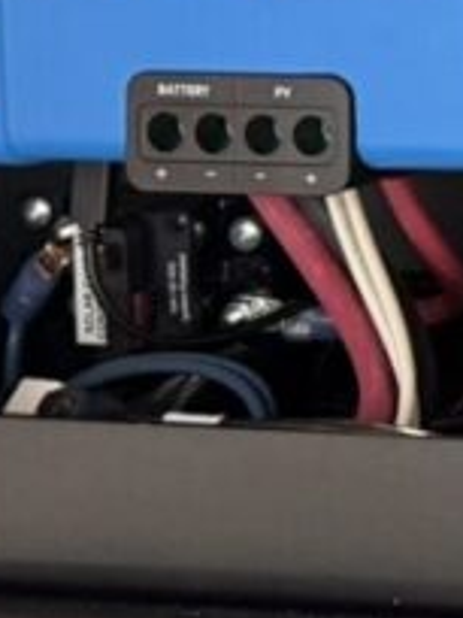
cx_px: 1652
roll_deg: +0.9
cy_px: -591
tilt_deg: +1.0
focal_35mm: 169
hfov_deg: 7.2
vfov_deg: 10.8
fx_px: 3014
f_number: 1.78
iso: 400
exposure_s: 1/59
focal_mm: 6.76
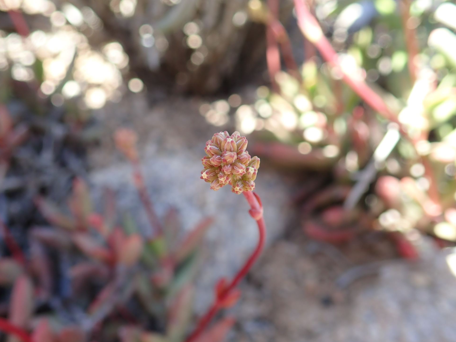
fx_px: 408
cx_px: 229
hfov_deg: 58.3
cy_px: 169
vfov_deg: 45.5
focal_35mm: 31
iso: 125
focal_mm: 5.5
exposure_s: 1/125
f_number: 2.3
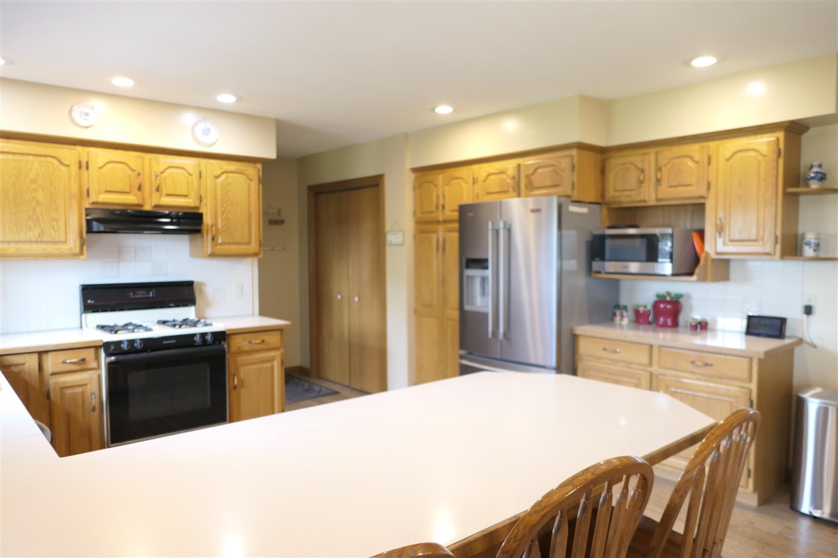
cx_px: 419
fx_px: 559
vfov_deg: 53.1
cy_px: 279
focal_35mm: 24
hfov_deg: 73.8
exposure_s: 1/60
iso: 200
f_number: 1.4
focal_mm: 8.8
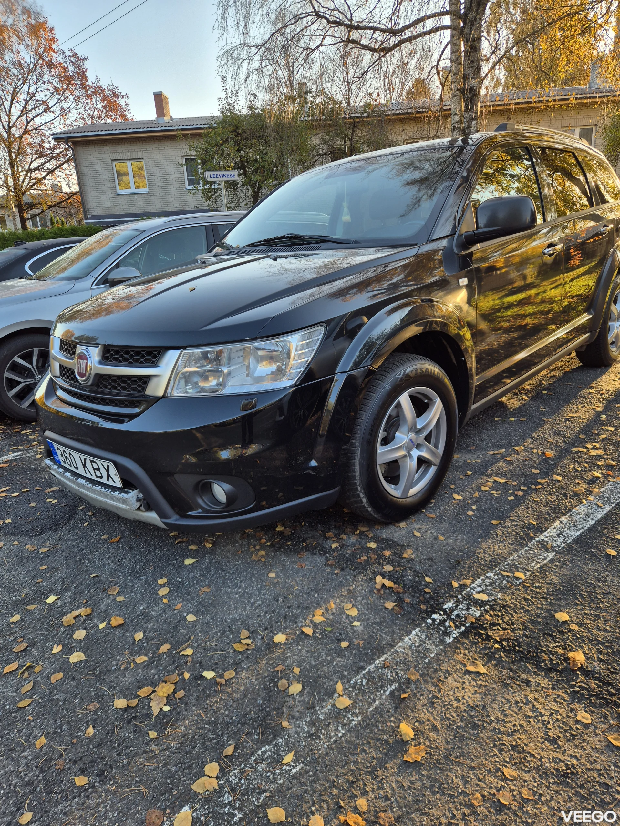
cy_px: 413
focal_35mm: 23
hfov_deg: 58.9
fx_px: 549
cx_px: 310
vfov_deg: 73.9
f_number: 1.8
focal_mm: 5.4
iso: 25
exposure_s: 1/279
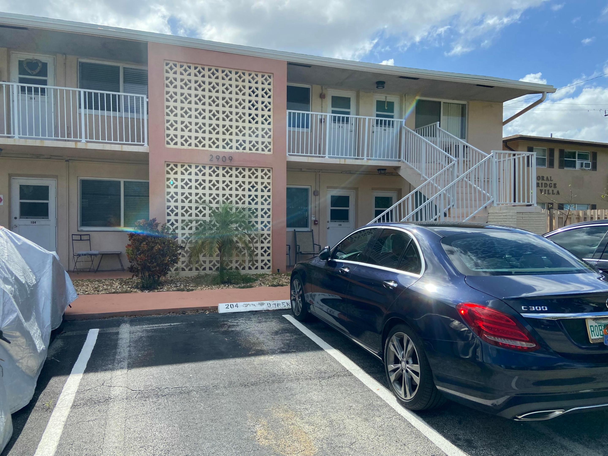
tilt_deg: -1.5
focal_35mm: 26
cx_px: 304
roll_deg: +0.0
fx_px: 457
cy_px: 228
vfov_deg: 53.1
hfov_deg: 67.3
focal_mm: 4.25
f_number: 1.8
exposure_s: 1/2571
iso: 32
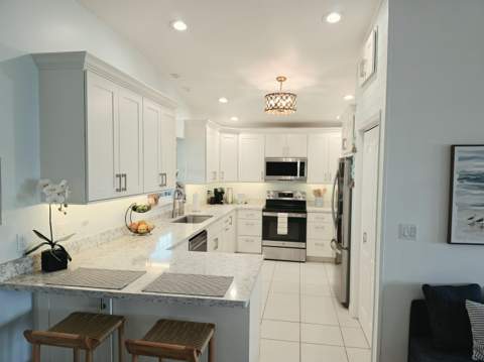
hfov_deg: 74.0
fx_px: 321
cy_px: 181
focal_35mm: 23
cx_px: 242
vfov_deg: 58.8
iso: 64
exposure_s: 1/120
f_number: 1.4
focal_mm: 6.5
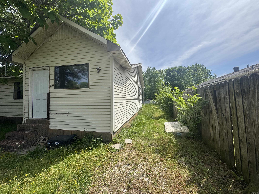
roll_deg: +0.9
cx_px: 130
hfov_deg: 102.1
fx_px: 105
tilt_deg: +1.0
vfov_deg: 85.7
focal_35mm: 14
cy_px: 97
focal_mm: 2.22
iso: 50
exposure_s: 1/2273
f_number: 2.2
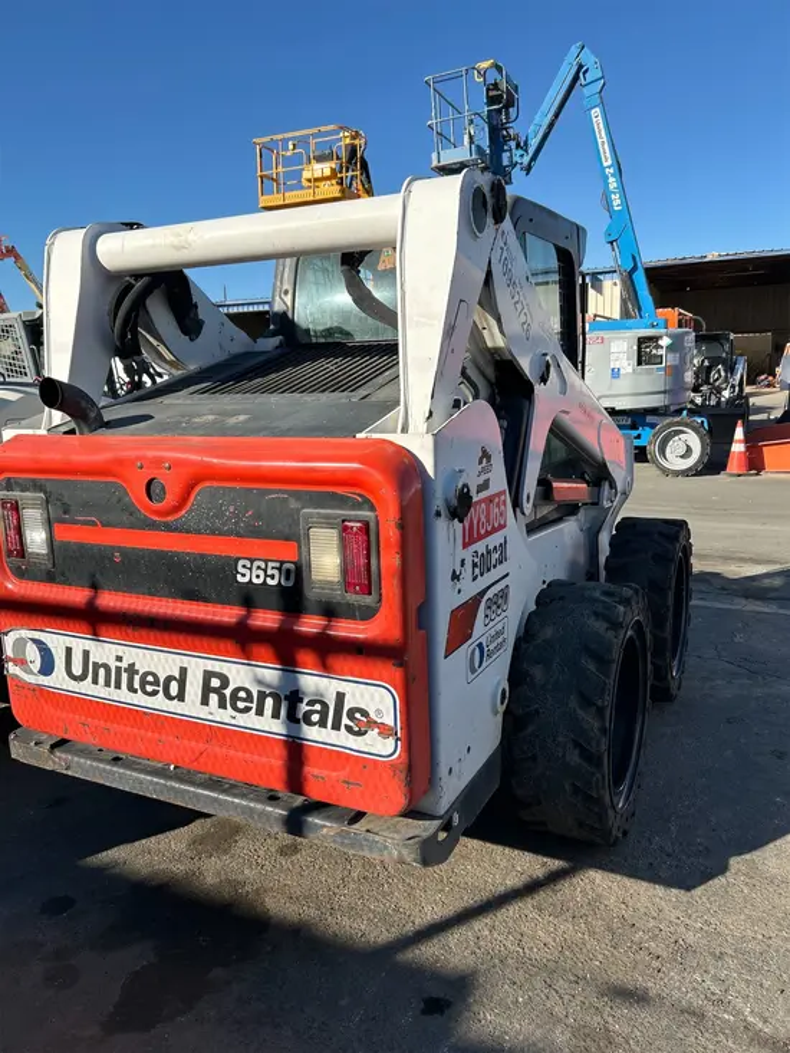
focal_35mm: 26
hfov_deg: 53.1
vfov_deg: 67.3
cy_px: 526
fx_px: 791
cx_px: 395
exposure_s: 1/3356
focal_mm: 5.7
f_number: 1.5
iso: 50
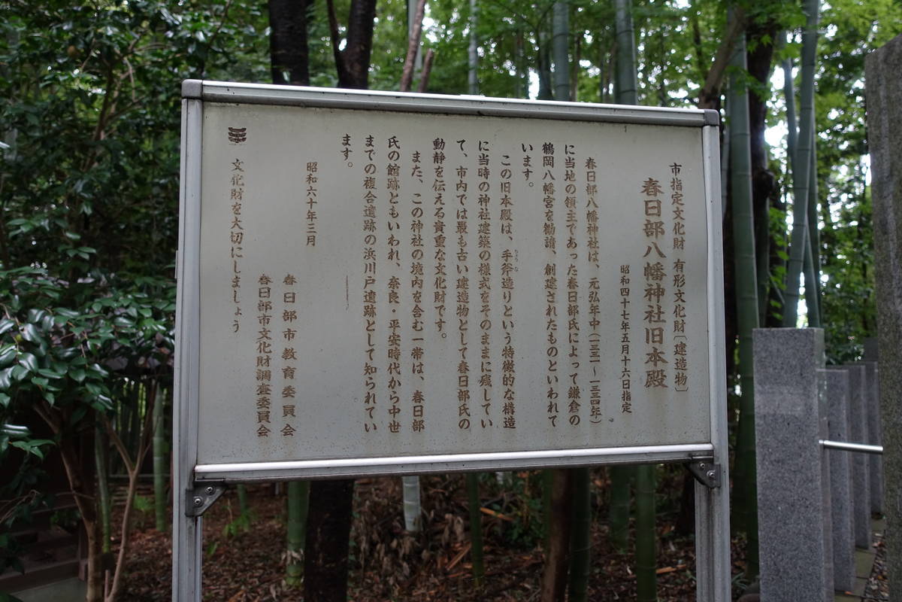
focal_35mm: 24
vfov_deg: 53.1
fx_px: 601
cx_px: 451
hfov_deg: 73.7
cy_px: 301
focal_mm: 8.8
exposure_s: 1/100
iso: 500
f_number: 2.5
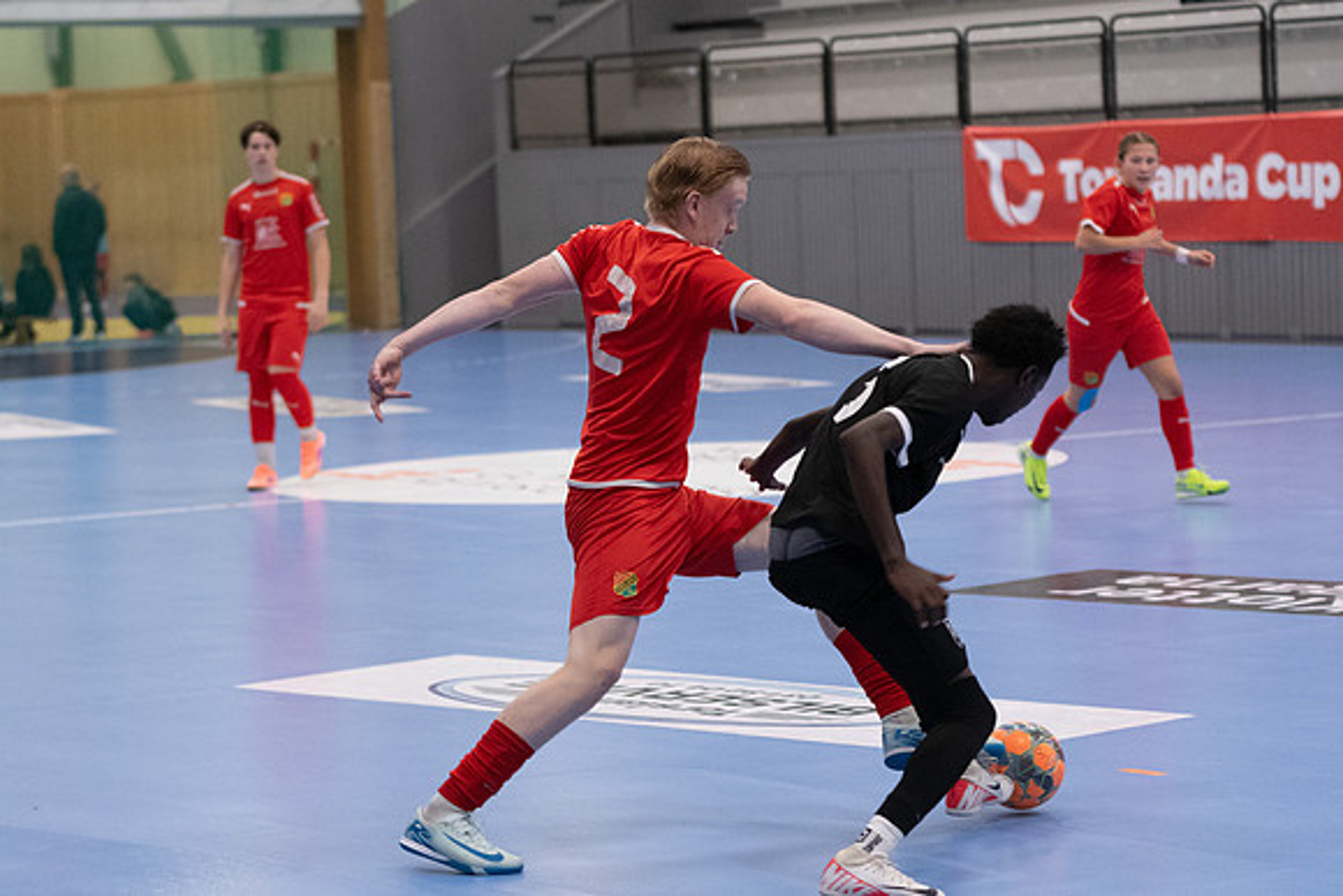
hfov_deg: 17.5
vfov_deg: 11.7
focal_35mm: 117
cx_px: 672
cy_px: 448
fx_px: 4366
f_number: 3.2
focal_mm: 78
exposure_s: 1/640
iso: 4500
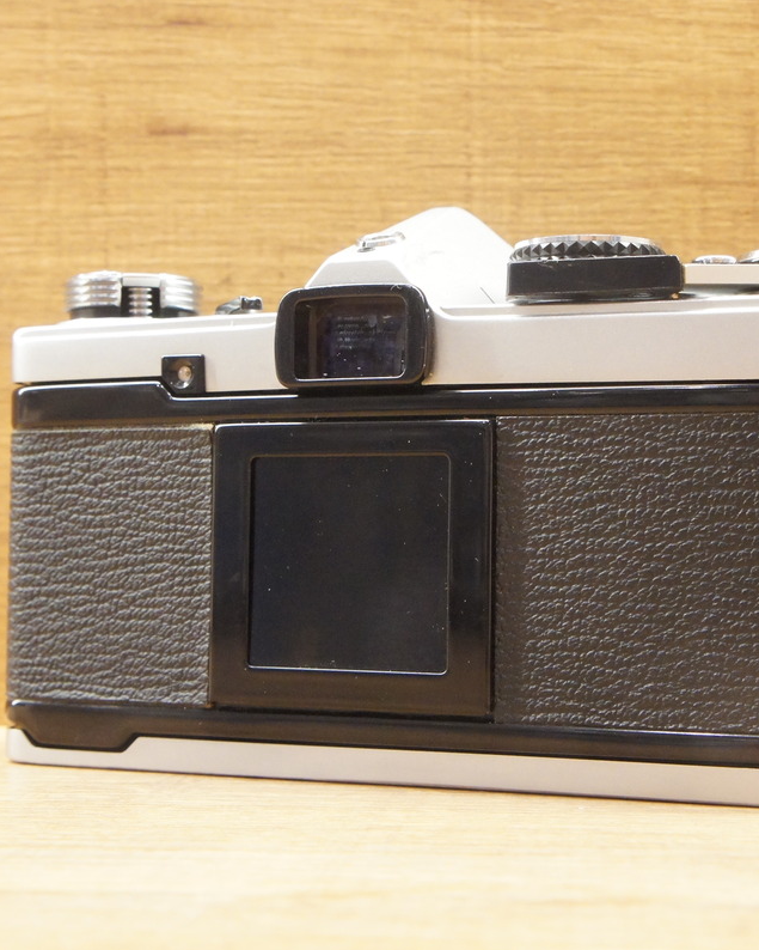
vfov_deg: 27.9
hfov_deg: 22.5
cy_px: 476
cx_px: 426
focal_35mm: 68
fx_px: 1910
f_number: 10
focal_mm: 32
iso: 3200
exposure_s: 1/40
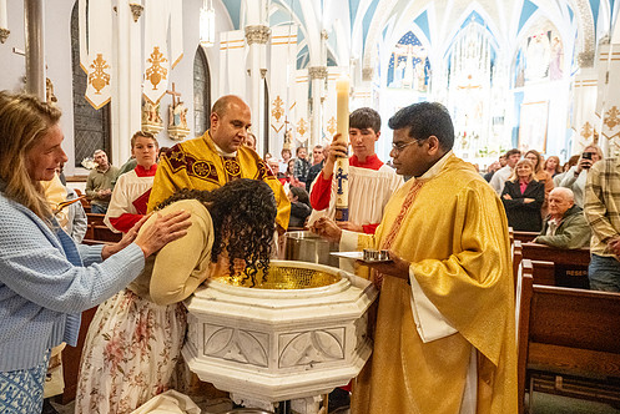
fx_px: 482
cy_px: 220
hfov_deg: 65.1
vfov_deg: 46.4
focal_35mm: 28
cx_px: 262
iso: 5000
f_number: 4.5
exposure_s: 1/60
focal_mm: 24
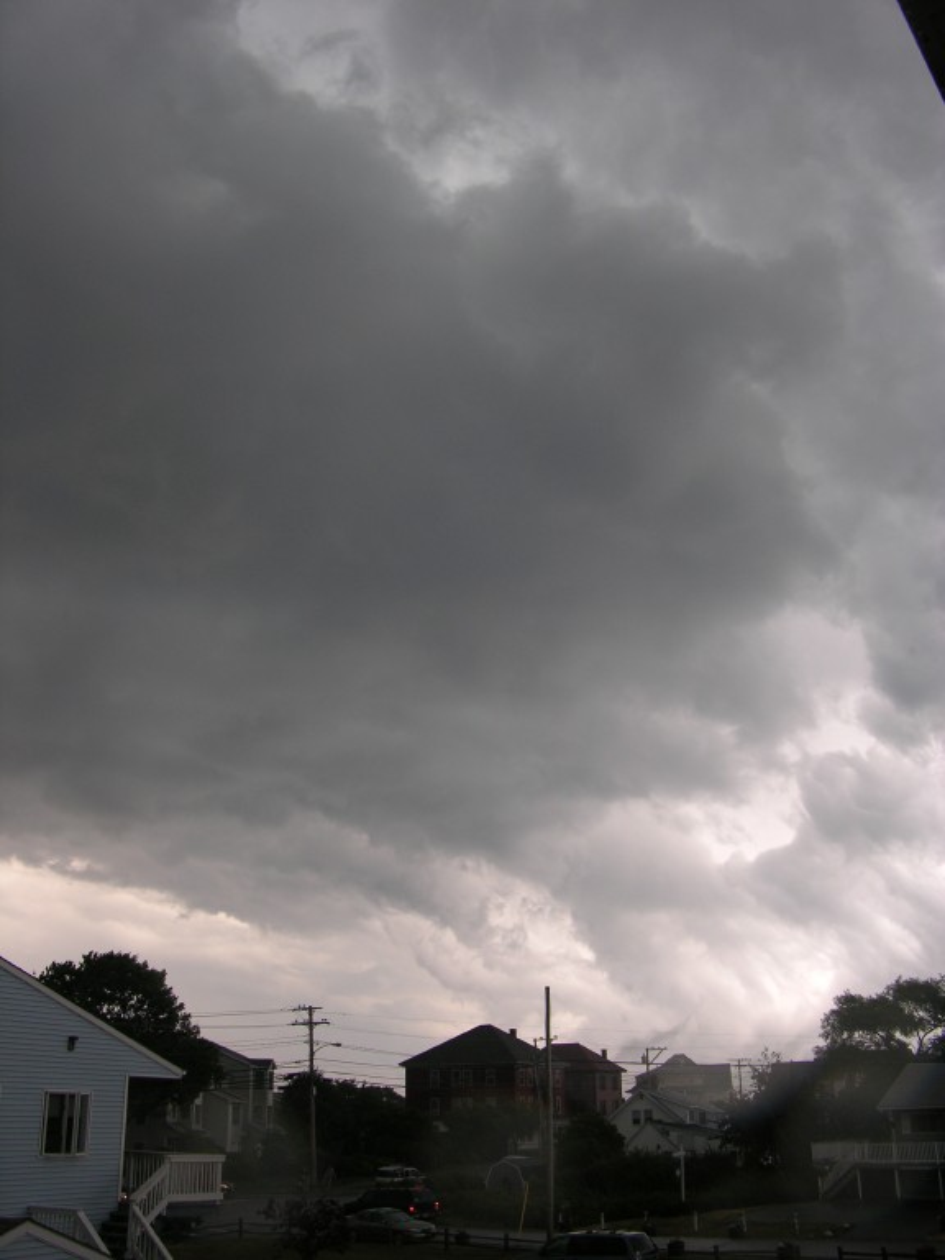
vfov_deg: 52.6
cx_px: 472
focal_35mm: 35
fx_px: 1274
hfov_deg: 40.7
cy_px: 630
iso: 50
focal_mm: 8.9
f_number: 3.5
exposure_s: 1/55.8
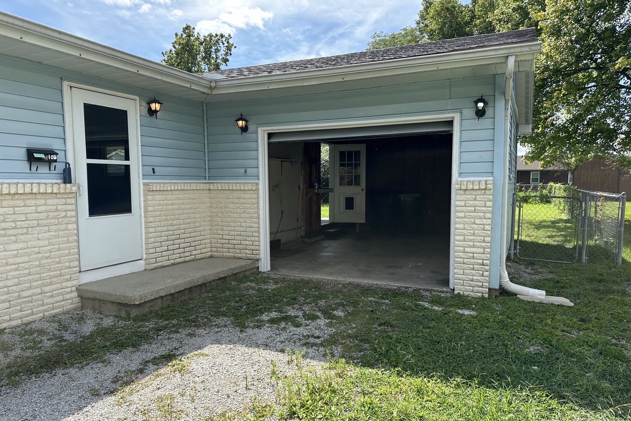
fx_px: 438
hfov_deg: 71.5
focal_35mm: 25
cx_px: 316
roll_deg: -0.1
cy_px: 223
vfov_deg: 51.3
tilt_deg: -4.0
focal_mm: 6.86
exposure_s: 1/1916
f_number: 1.78
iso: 80
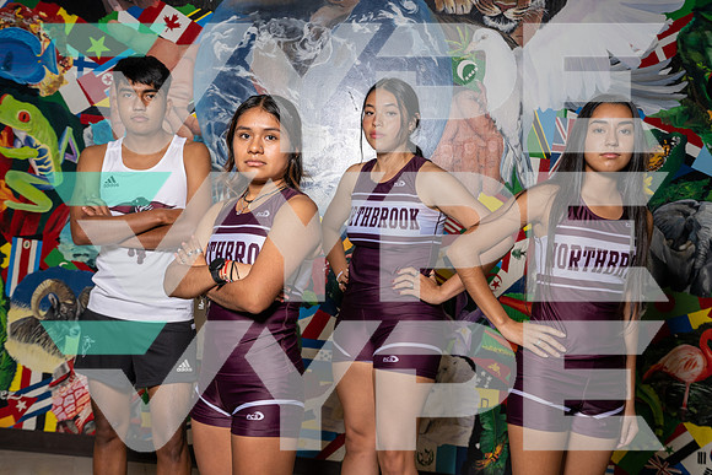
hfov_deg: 44.5
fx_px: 870
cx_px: 356
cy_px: 238
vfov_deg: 30.5
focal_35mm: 44
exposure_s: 1/250
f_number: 8
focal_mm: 44
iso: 400
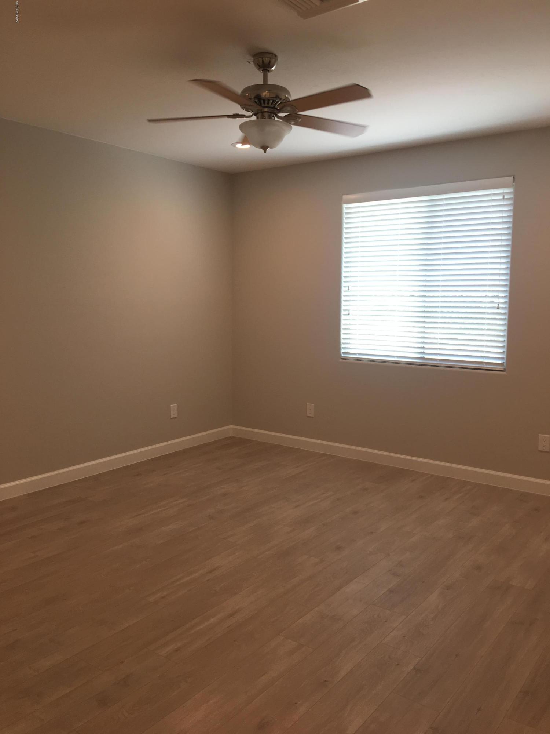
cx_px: 275
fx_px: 614
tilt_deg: -3.5
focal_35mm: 29
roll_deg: -0.2
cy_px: 367
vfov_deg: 61.7
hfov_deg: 48.2
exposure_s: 1/30
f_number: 2.2
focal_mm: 4.15
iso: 40
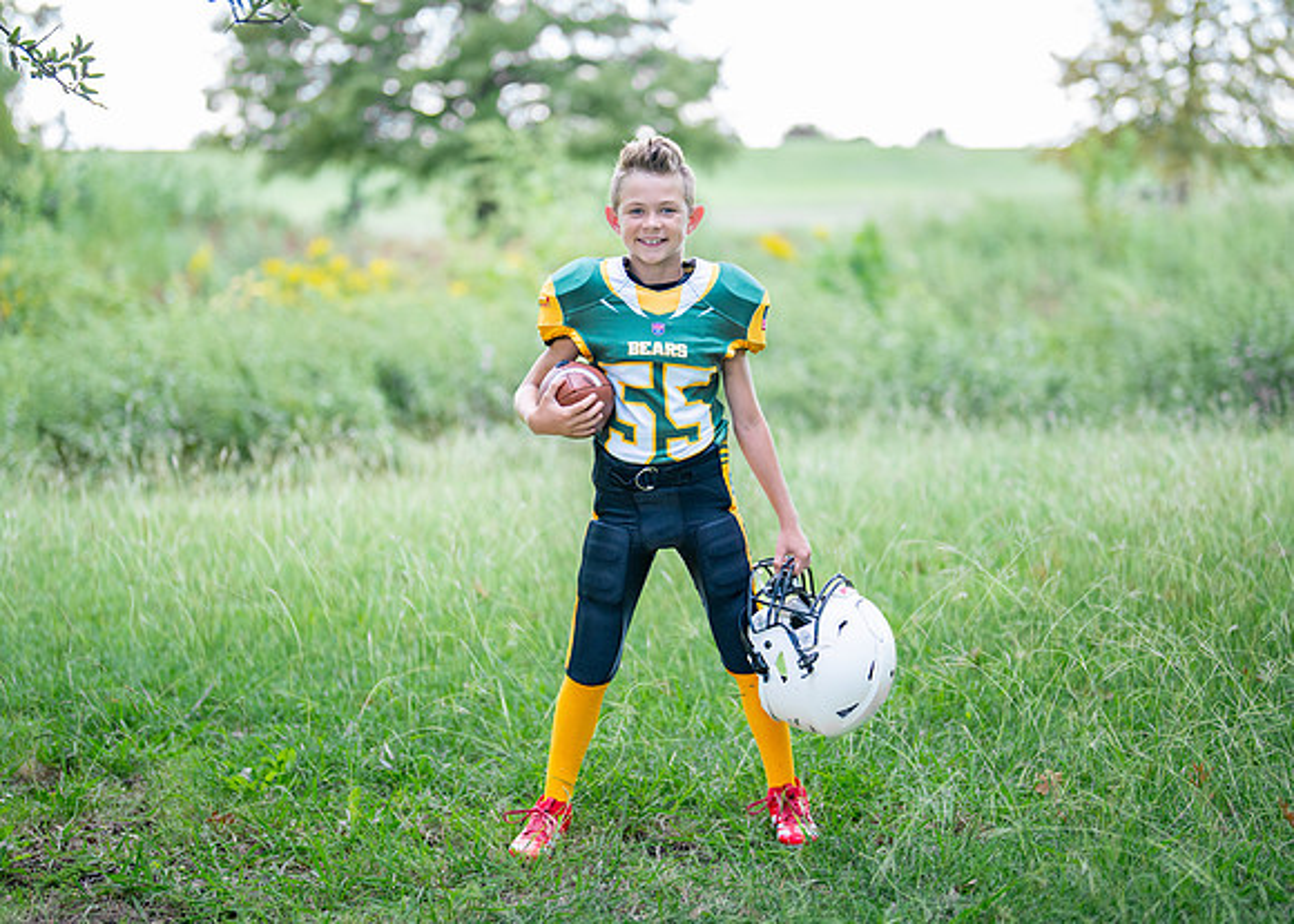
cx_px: 654
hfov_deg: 32.5
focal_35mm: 60
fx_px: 2216
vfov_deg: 23.5
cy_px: 432
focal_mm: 50
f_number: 1.2
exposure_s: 1/1600
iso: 320
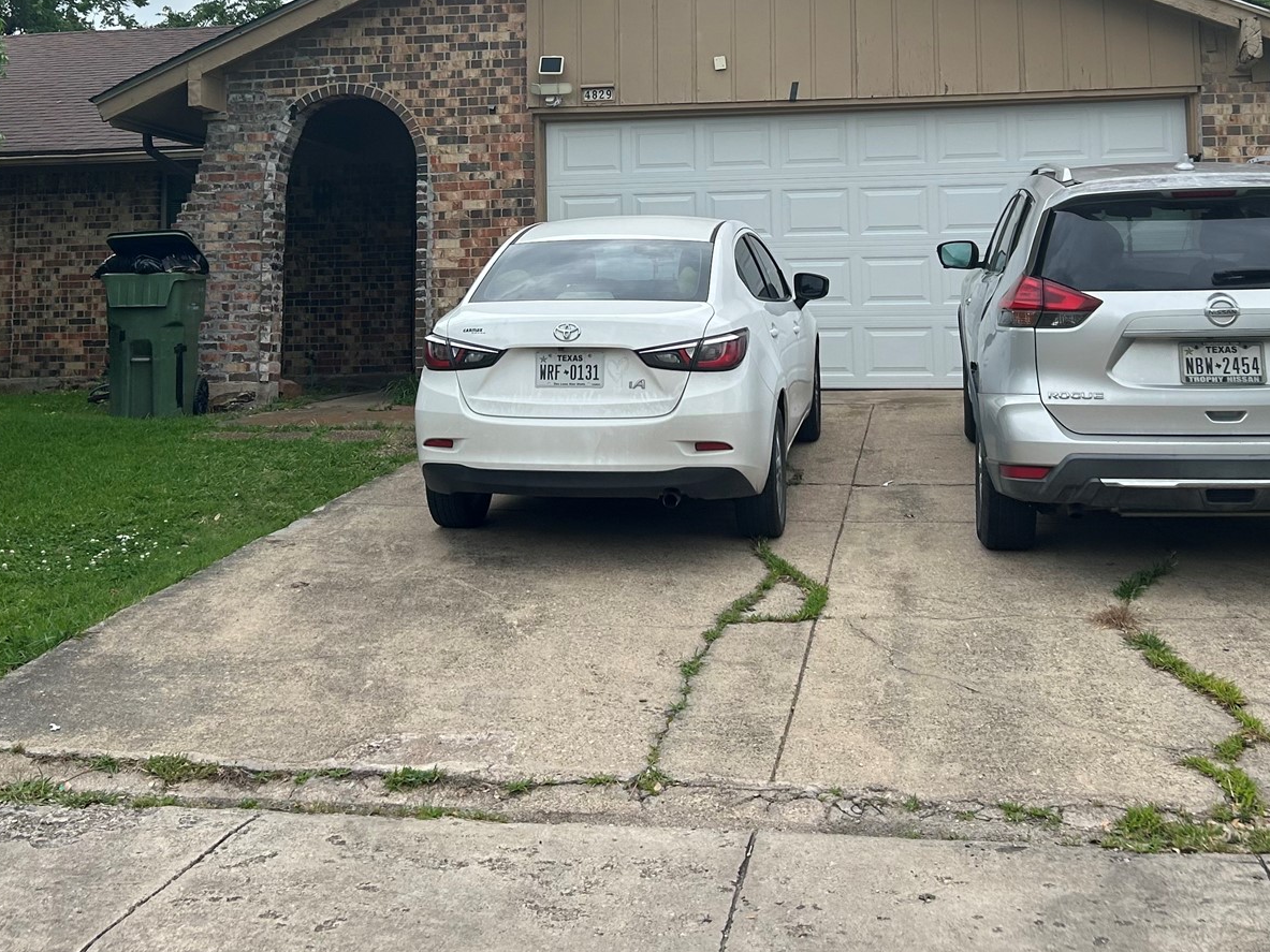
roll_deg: +0.9
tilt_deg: +5.8
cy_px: 155
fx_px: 1651
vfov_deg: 31.1
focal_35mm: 45
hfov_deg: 42.1
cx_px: 603
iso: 50
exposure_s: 1/3968
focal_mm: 5.7
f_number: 1.5
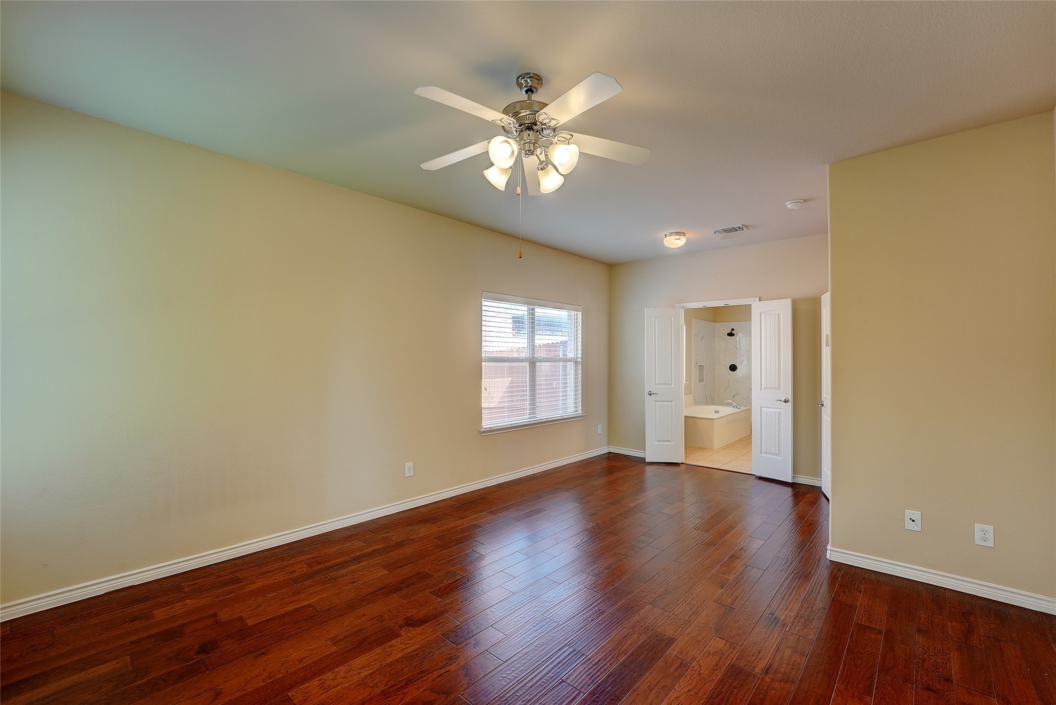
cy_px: 352
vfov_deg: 77.3
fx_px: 440
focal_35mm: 15
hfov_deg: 100.4
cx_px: 528
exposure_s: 1/8
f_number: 8
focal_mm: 15
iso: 400
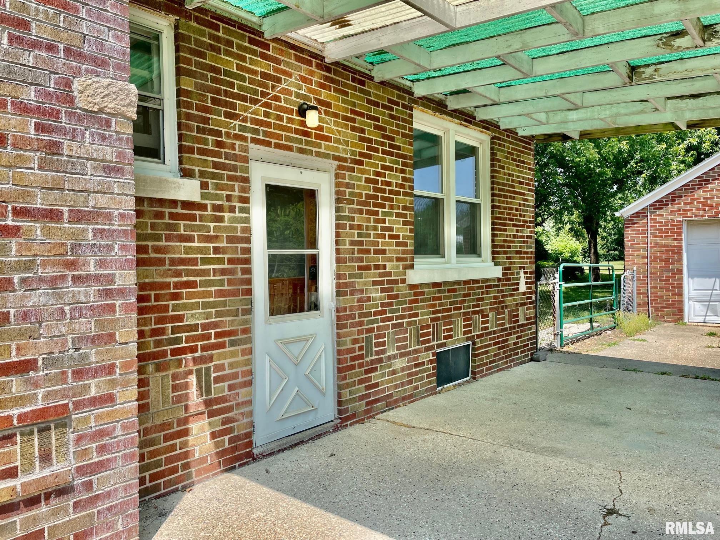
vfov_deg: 53.1
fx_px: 541
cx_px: 360
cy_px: 270
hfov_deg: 67.3
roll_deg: +1.3
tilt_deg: -1.0
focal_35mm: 26
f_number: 1.6
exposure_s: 1/1416
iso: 32
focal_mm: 4.2
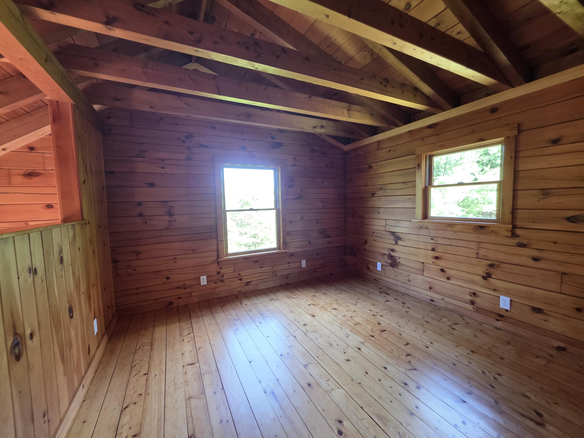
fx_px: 219
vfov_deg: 89.9
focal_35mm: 13
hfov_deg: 106.2
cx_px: 292
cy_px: 219
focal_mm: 2.2
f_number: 1.9
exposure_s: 1/60
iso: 200
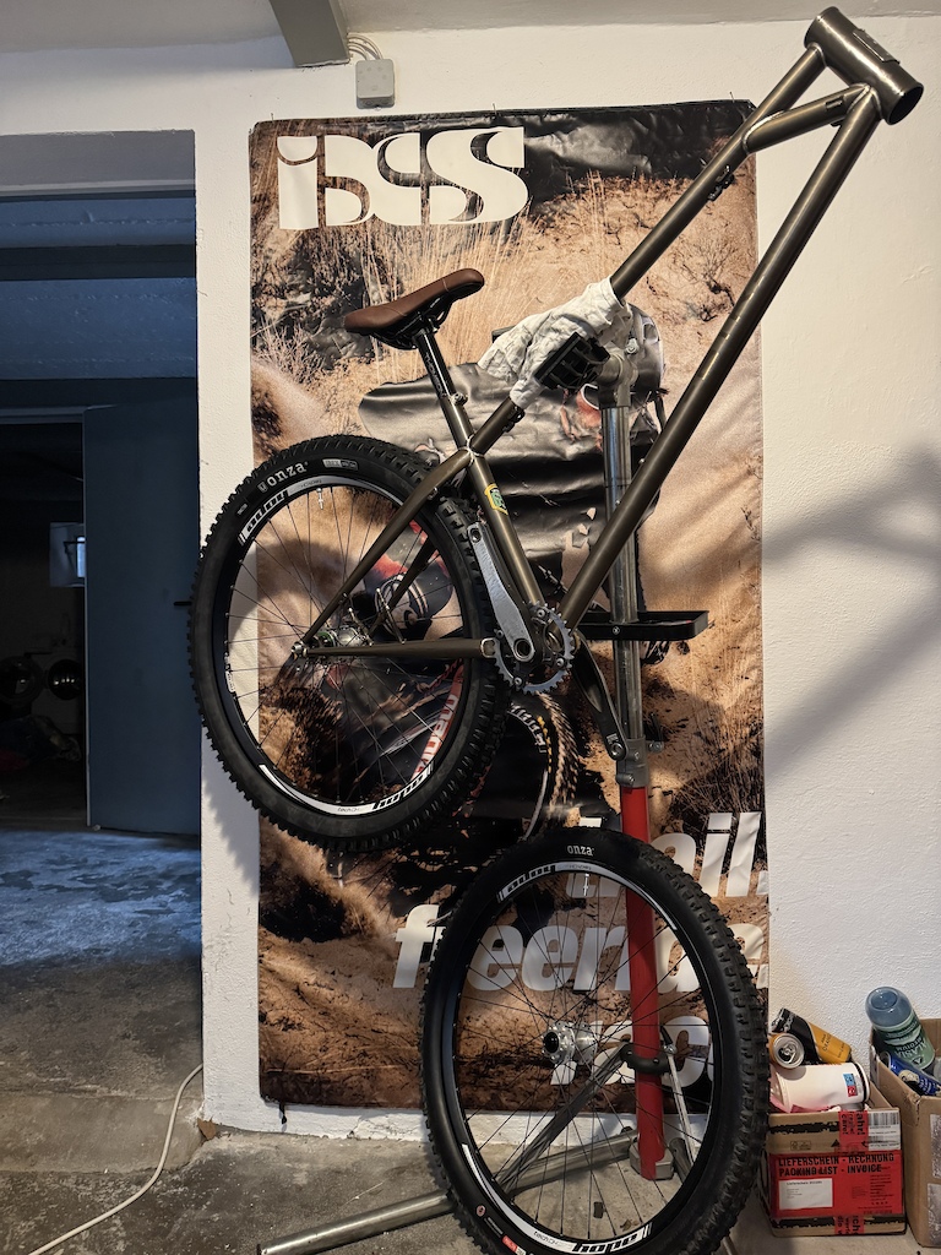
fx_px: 870
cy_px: 628
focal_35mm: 24
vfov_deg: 71.6
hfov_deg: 56.8
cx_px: 470
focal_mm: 6.76
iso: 800
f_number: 1.78
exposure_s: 1/50
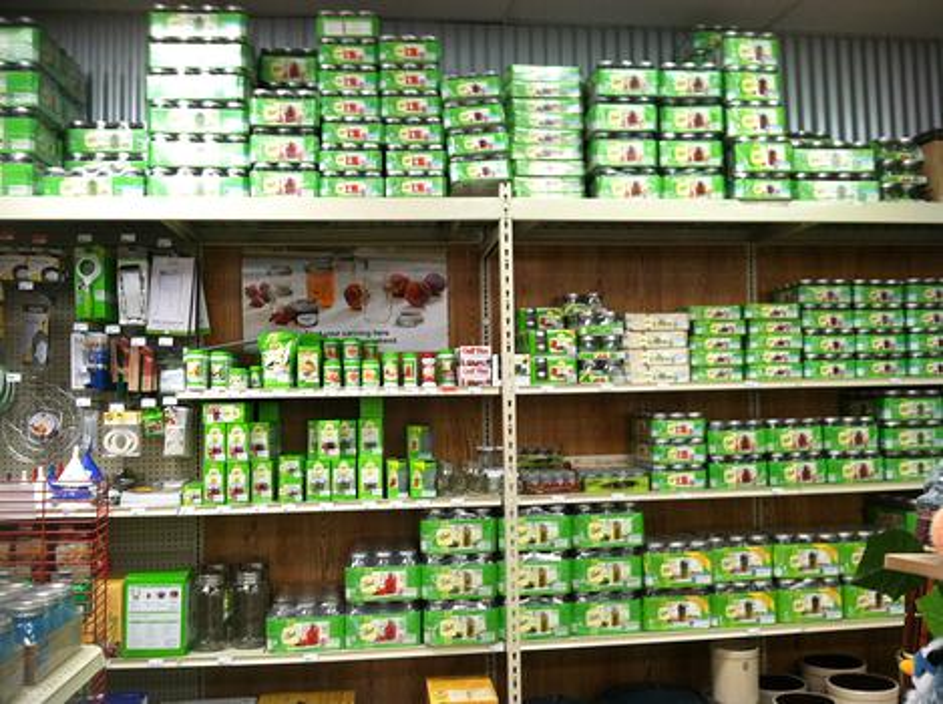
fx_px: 952
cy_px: 352
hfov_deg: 52.7
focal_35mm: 35
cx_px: 472
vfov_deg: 40.6
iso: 100
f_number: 2.8
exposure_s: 1/15
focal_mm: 3.85
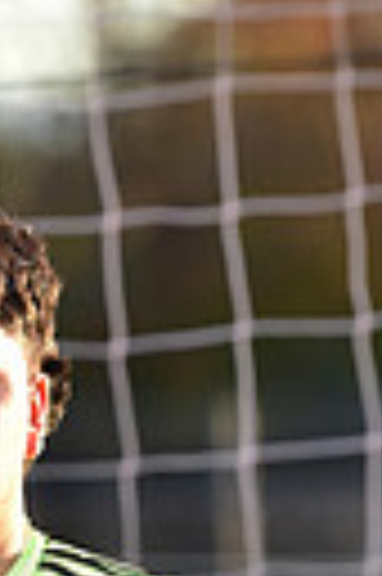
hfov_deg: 1.5
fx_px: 14459
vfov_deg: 2.3
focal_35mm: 906
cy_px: 616
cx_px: -79
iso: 160
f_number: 4.5
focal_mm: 200
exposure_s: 1/250
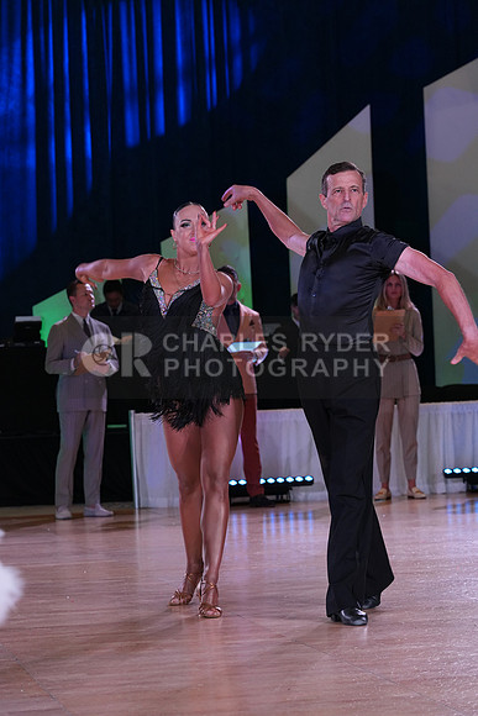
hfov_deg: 13.0
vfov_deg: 19.5
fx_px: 2090
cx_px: 239
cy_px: 358
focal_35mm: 105
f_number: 5.6
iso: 2000
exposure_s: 1/250
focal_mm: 105
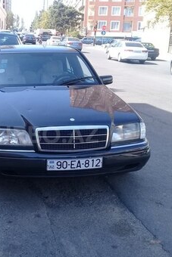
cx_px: 40
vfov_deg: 41.9
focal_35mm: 47
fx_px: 336
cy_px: 135
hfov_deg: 28.2
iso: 50
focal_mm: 3.3
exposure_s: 1/245
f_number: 2.2
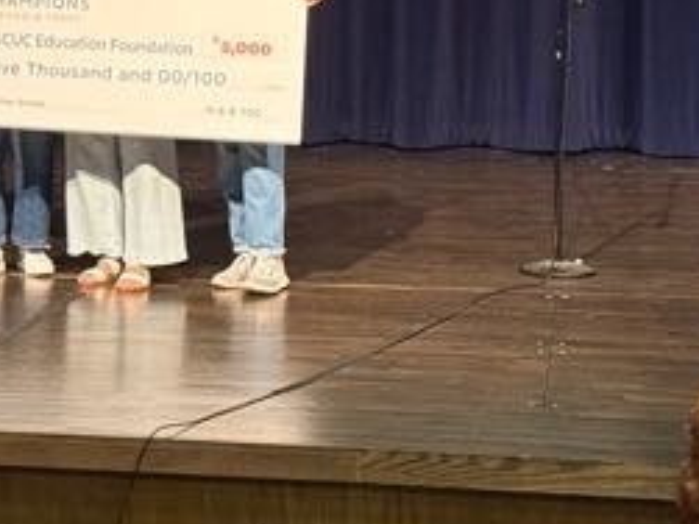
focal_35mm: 160
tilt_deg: -2.6
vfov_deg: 9.2
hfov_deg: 12.2
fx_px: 3229
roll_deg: -0.1
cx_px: -61
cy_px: -29
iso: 250
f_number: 1.78
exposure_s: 1/40
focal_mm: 6.76
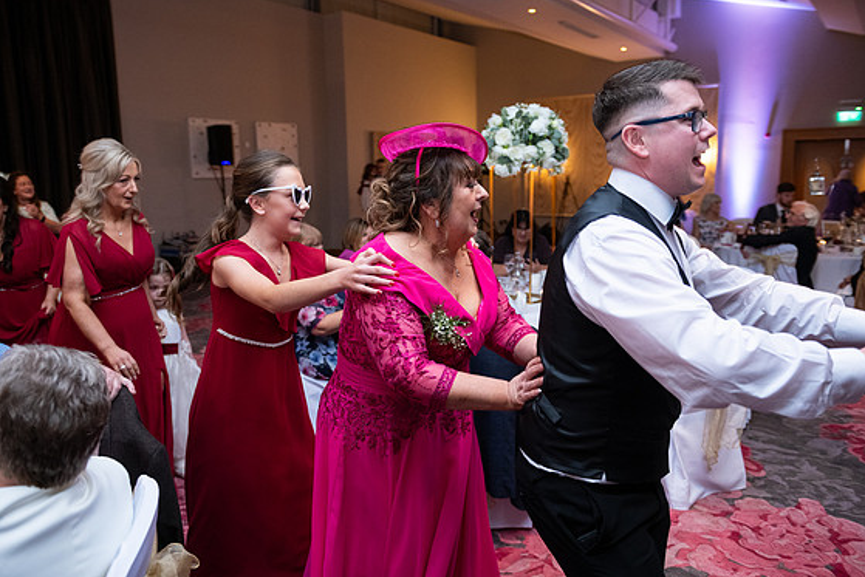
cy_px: 296
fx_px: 673
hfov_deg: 65.5
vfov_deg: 46.4
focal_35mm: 28
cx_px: 424
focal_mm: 27
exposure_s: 1/160
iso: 1250
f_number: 3.5
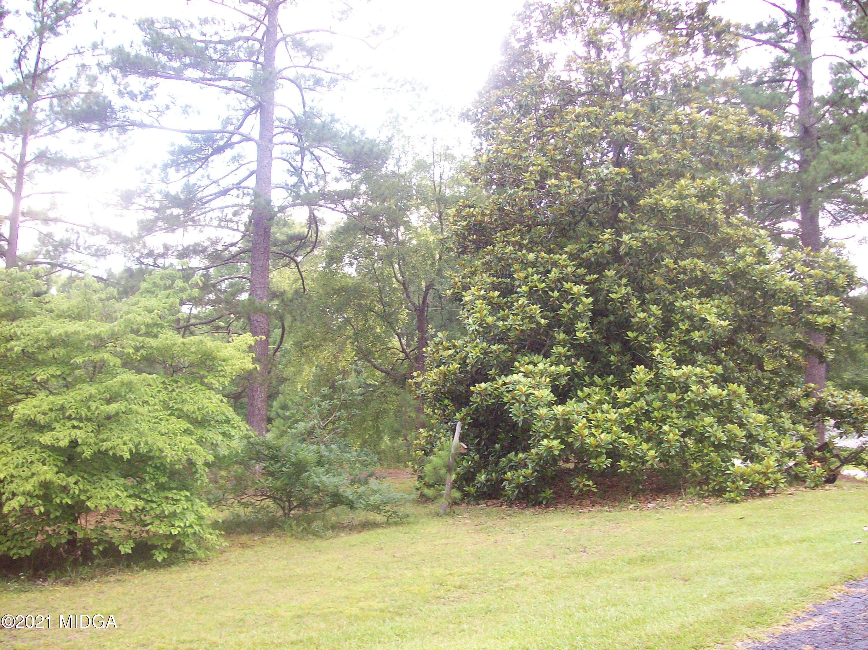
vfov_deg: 39.6
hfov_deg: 51.4
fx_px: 902
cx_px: 434
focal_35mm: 36
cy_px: 325
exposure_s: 1/99.6
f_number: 2.7
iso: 140
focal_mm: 6
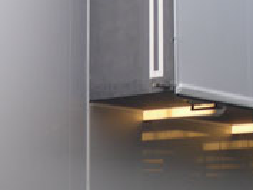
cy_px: 171
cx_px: 40
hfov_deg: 15.1
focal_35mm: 129
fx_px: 943
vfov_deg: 11.4
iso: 63
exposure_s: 1/30
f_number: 3.5
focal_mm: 6.3
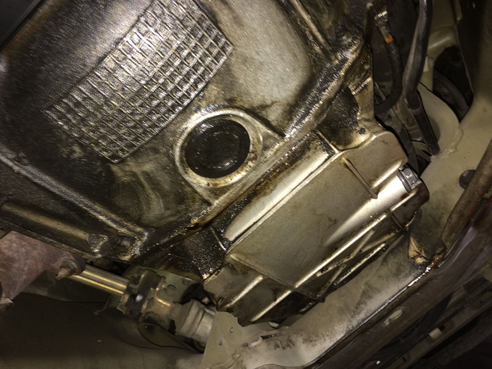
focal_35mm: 29
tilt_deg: +43.8
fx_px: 412
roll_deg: +27.6
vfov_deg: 48.2
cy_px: 184
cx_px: 246
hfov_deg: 61.7
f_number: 2.2
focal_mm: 4.15
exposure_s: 1/16
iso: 100
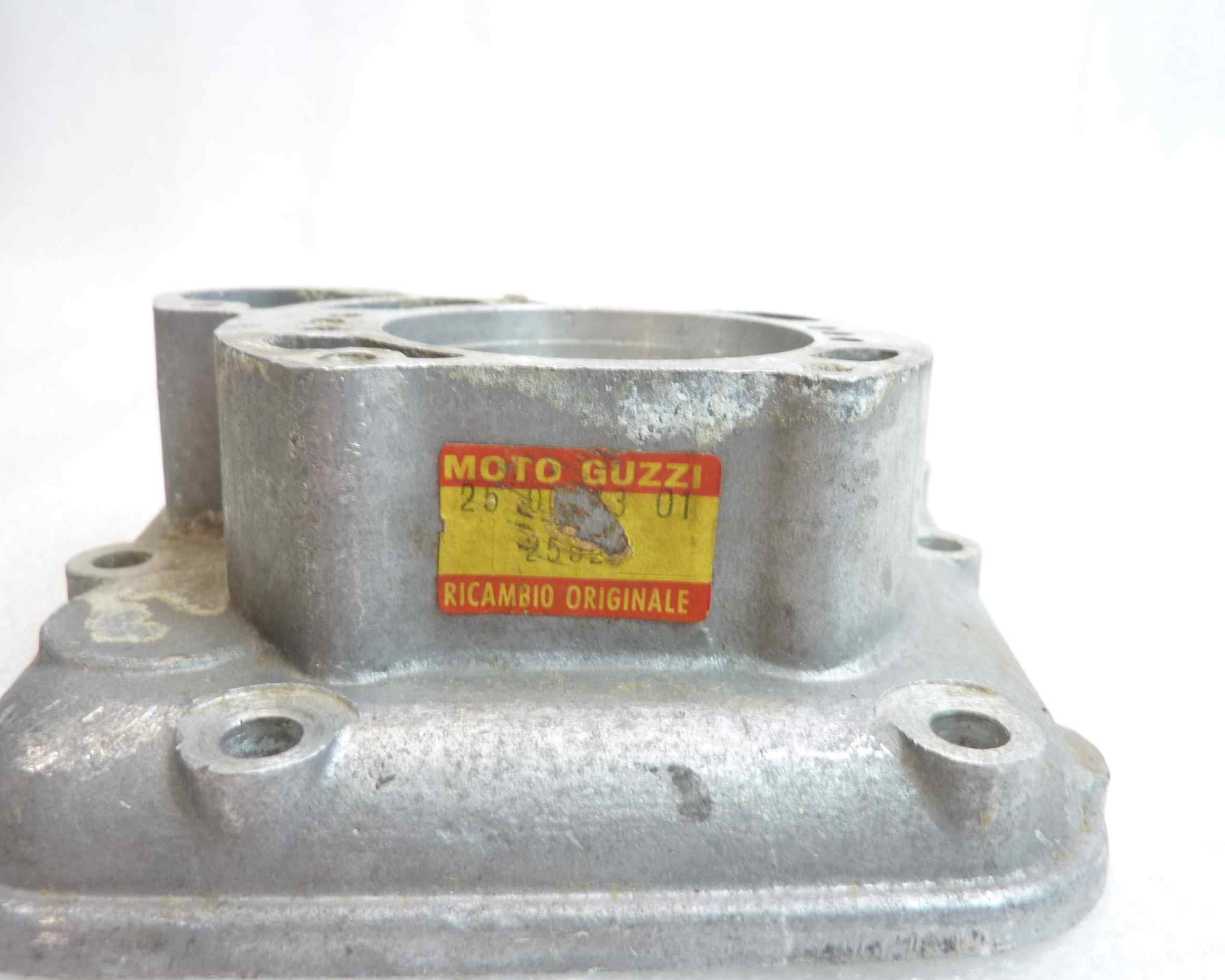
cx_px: 625
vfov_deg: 53.2
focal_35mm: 27
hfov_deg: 64.1
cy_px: 486
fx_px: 979
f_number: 3.3
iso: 80
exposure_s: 1/10
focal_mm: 4.1
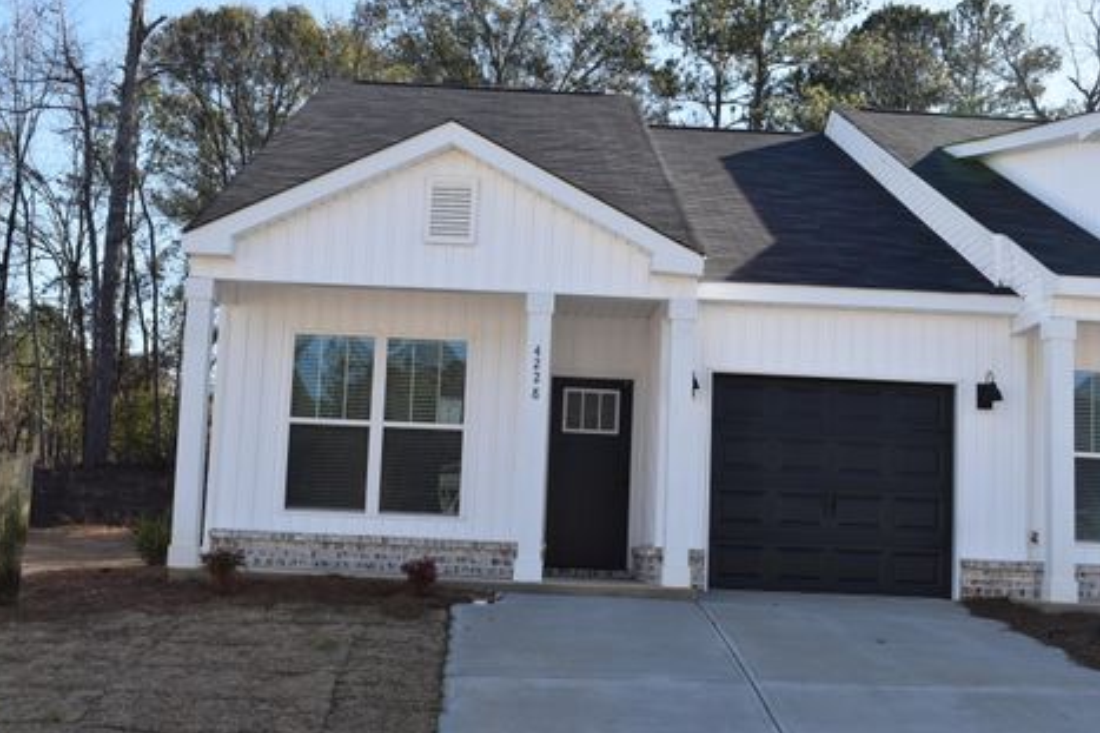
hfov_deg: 42.3
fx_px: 1421
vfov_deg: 28.9
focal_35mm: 47
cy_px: 374
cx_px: 561
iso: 200
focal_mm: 29
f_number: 8
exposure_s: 1/250
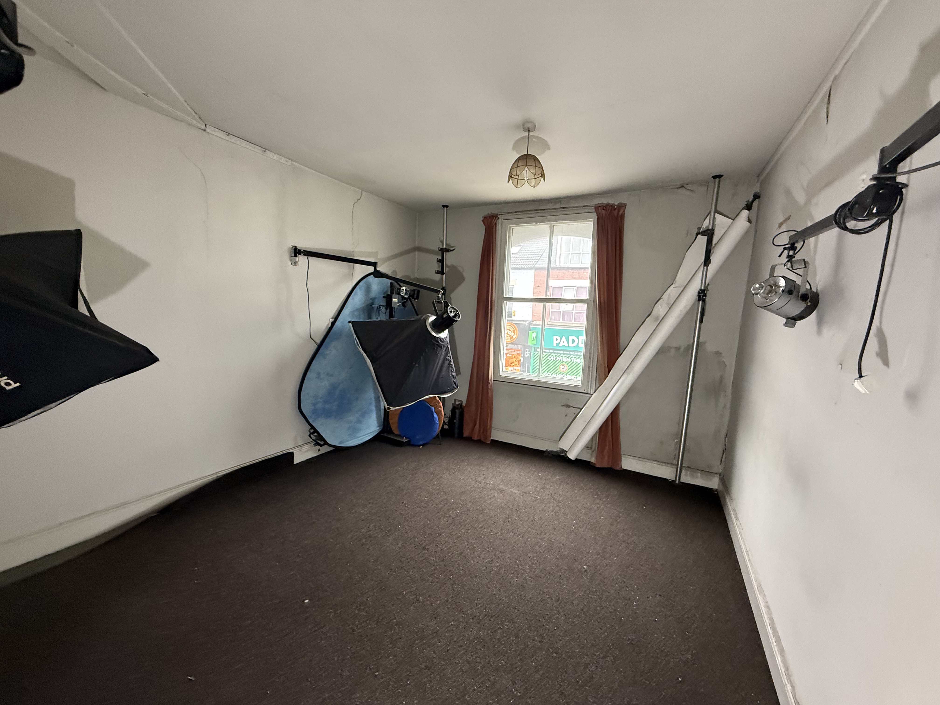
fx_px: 380
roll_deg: -2.9
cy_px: 352
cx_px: 470
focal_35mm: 14
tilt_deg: -5.2
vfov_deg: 85.7
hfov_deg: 102.1
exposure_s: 1/100
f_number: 2.2
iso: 640
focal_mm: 2.22
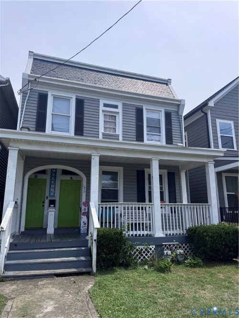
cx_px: 120
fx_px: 221
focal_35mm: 24
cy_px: 159
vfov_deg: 71.6
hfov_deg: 56.8
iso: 80
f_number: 1.78
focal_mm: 6.76
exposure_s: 1/5348
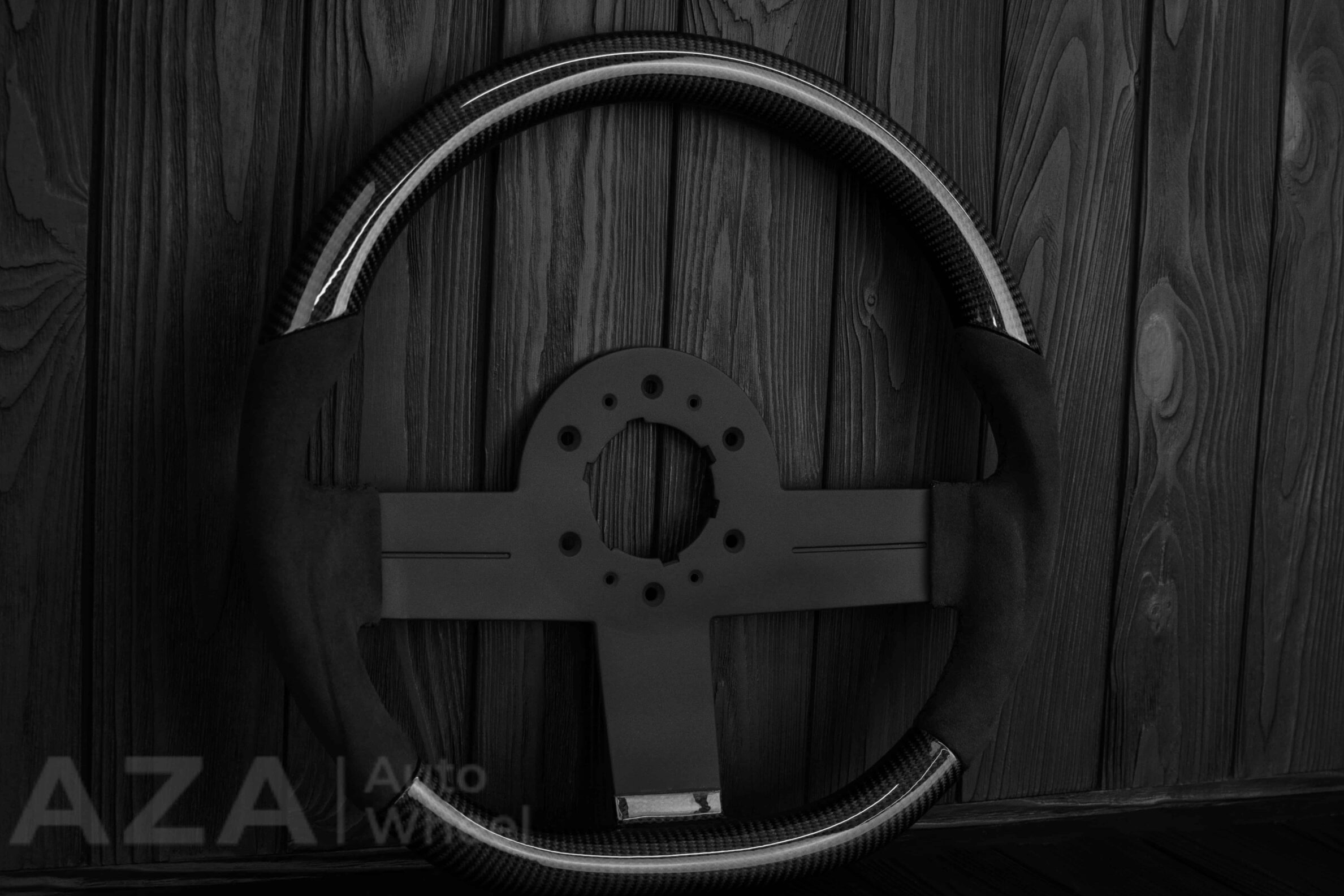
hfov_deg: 35.3
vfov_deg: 24.0
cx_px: 647
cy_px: 481
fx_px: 2111
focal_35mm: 57
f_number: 6.3
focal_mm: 35
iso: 500
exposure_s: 1/125
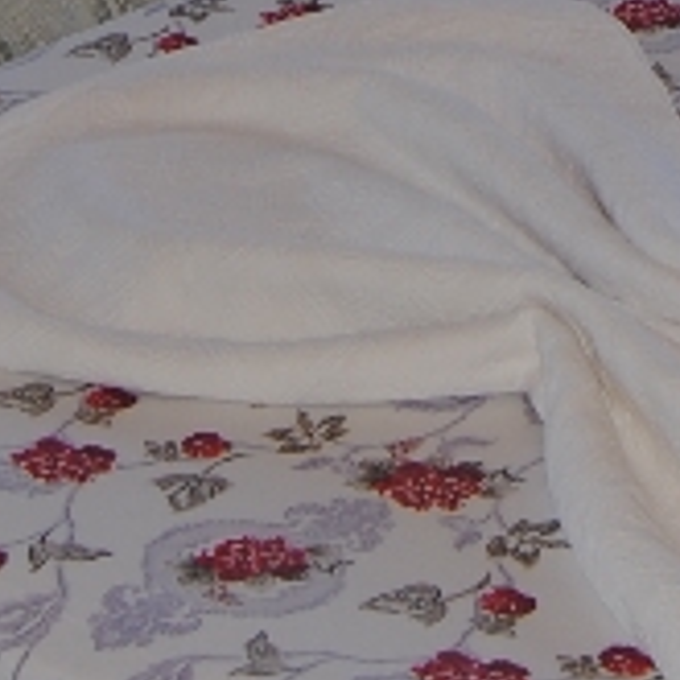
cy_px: -892
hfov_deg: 9.8
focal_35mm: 178
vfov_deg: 9.0
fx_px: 3956
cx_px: 684
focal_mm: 18
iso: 100
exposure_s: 1/200
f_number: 5
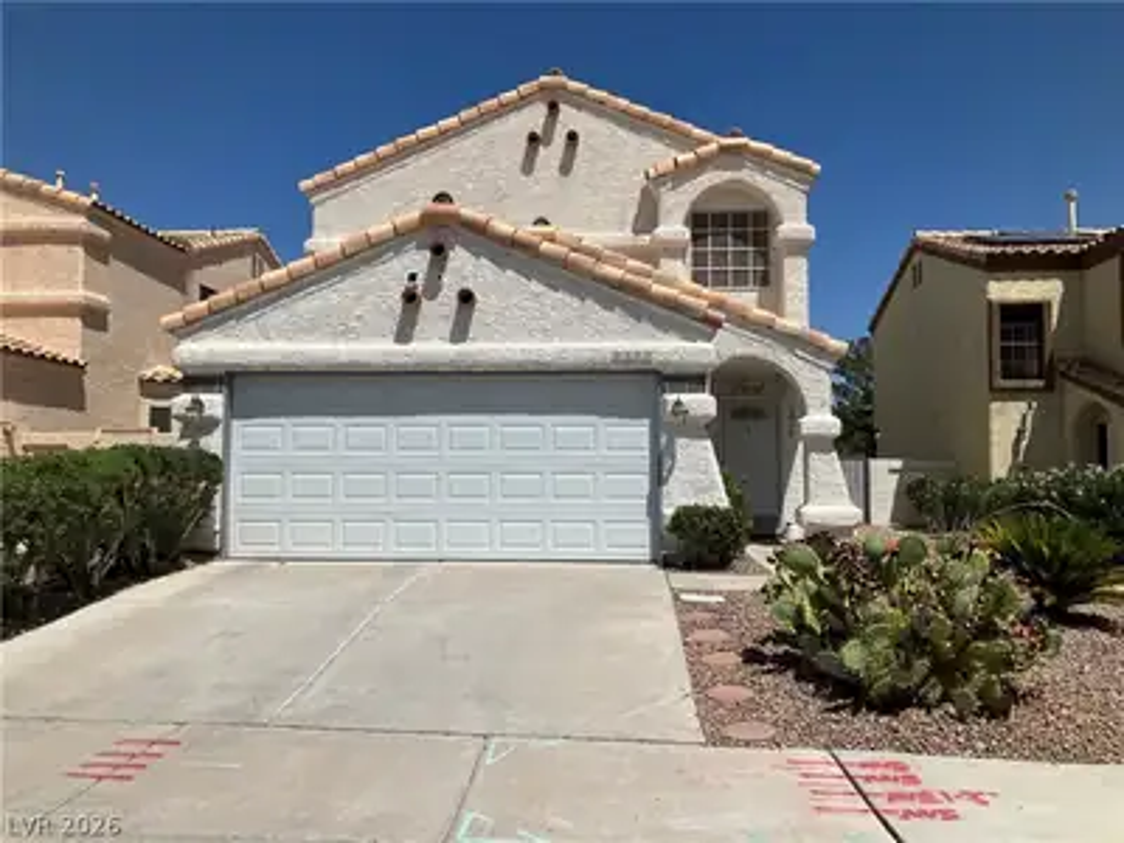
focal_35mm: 28
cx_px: 562
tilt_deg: +2.7
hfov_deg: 63.4
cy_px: 422
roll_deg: -0.3
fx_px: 909
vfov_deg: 49.7
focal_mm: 3.99
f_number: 1.8
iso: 32
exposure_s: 1/4425
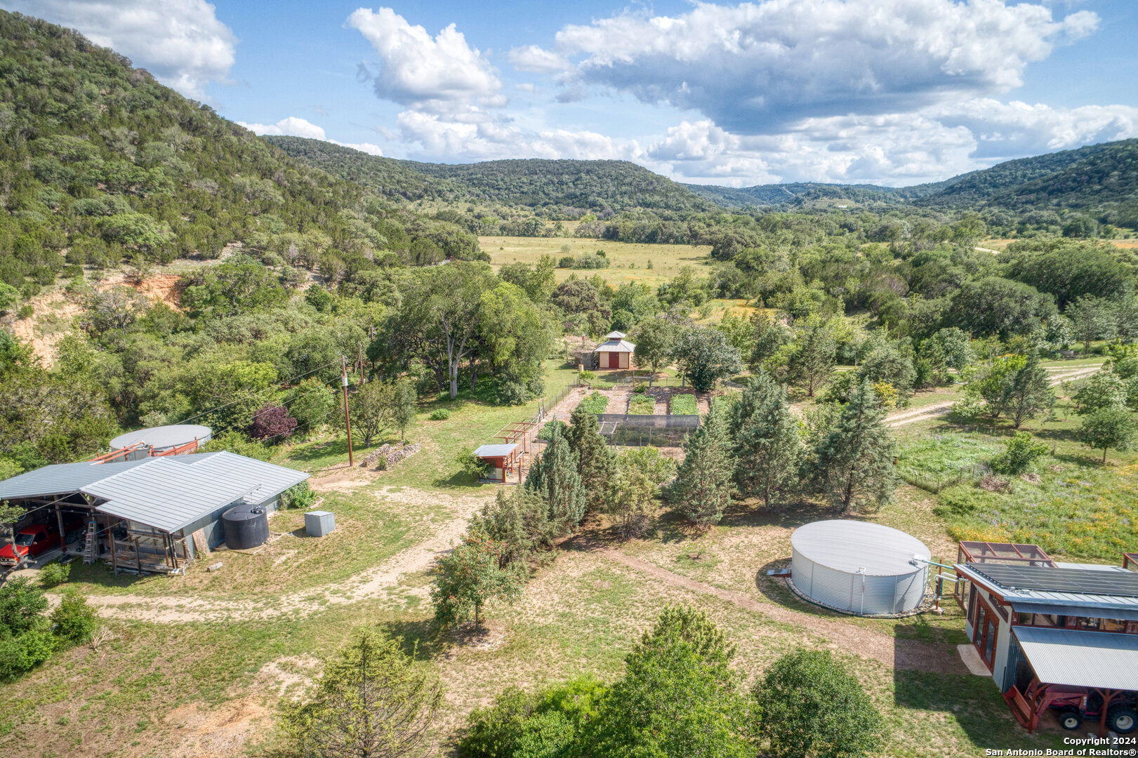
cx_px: 569
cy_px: 379
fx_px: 758
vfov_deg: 53.1
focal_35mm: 24
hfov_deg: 73.8
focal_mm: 8.8
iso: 200
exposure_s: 1/320
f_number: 4.5
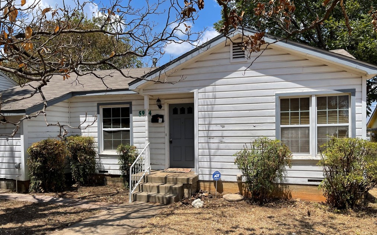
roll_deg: +0.8
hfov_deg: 66.5
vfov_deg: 44.3
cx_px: 190
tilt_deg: -2.9
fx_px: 288
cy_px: 139
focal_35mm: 28
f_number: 1.6
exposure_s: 1/3922
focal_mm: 5.1
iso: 32
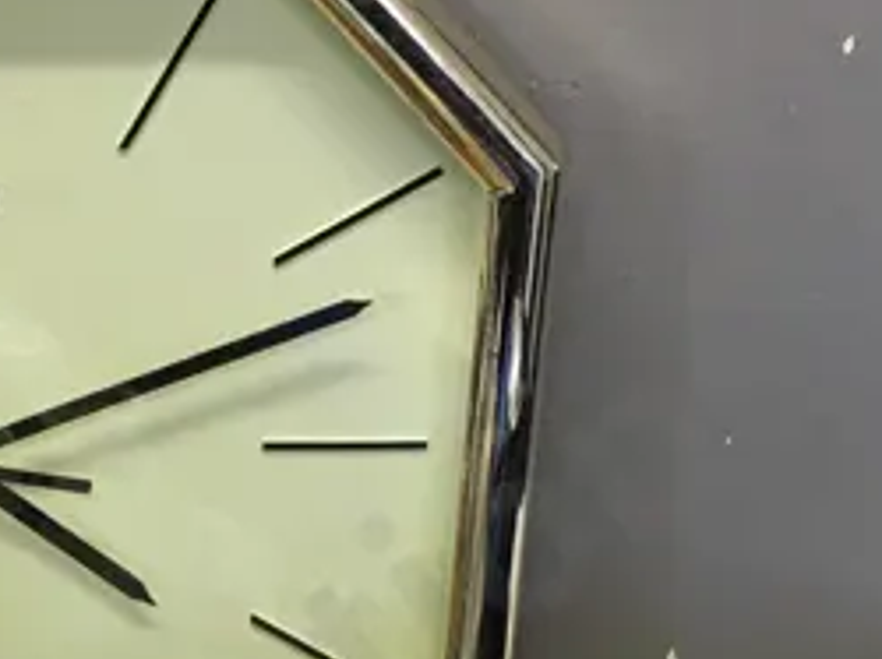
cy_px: 1008
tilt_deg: -33.7
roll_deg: -0.4
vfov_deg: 11.8
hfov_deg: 16.1
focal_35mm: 119
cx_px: -95
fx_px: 3029
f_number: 2.2
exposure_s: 1/33
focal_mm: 4.15
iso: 40
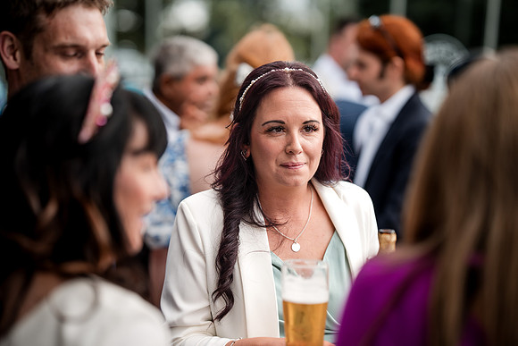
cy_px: 173
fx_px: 1223
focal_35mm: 85
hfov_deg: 23.9
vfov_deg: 16.1
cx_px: 259
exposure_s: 1/800
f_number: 1.8
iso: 100
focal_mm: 85
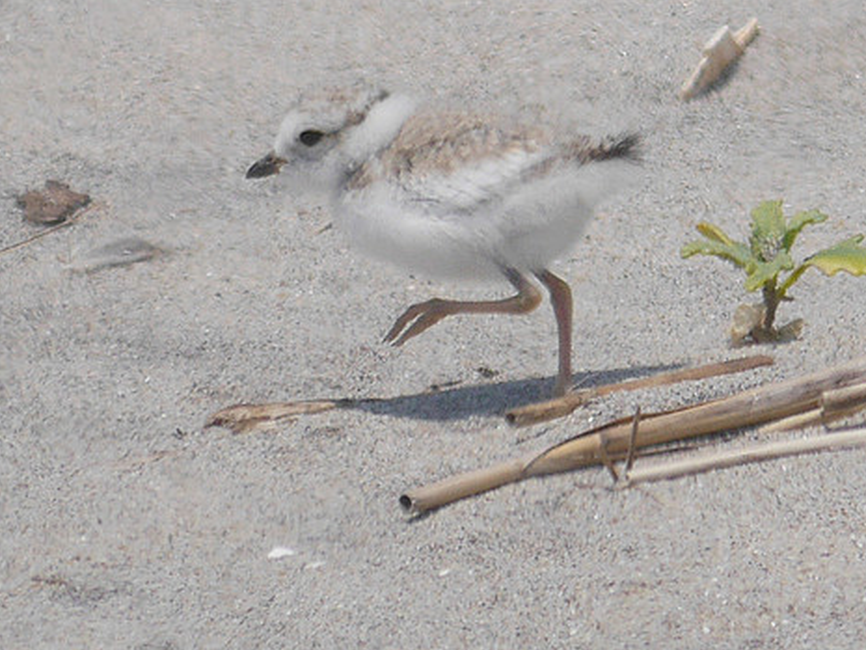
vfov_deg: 2.0
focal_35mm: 748
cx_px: 389
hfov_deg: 2.7
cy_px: 252
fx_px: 18718
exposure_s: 1/2500
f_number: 6.3
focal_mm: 300
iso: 200
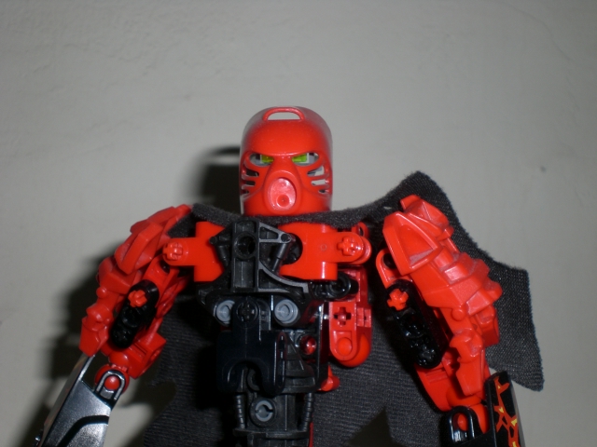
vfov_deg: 28.6
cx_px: 298
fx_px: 880
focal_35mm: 51
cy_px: 224
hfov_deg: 37.5
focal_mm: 8.44
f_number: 5.1
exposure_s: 1/30
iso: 50
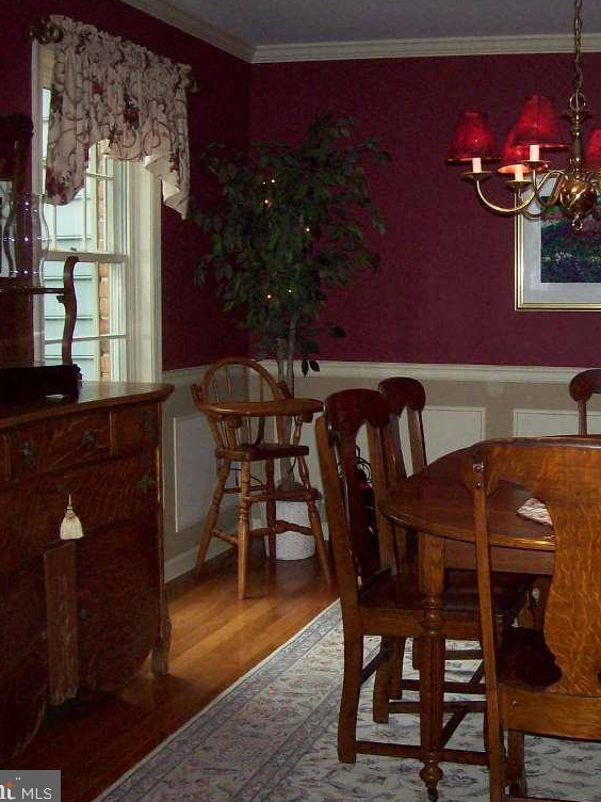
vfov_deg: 38.9
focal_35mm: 49
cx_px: 473
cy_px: 404
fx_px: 1134
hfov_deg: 29.1
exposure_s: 1/64
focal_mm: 6
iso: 140
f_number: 2.7
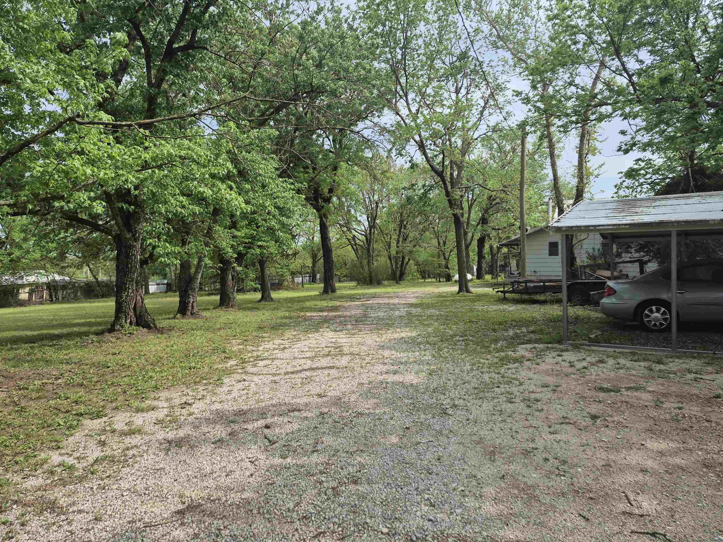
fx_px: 480
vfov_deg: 58.9
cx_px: 362
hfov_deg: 73.9
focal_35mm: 23
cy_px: 271
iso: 25
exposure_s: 1/1296
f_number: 1.8
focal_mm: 5.4
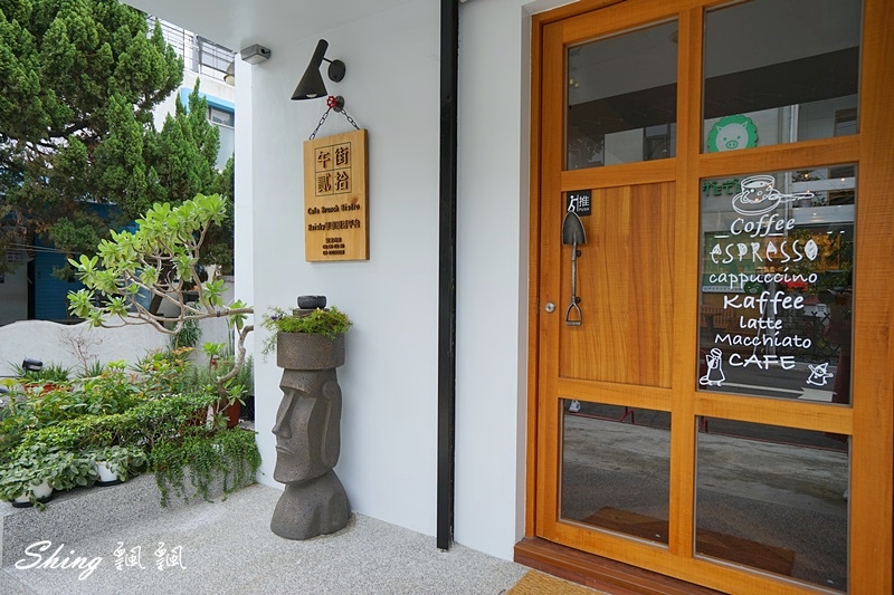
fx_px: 521
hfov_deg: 81.2
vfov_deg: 59.5
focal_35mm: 21
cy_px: 298
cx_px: 447
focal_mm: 21
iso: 100
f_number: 5
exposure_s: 1/80
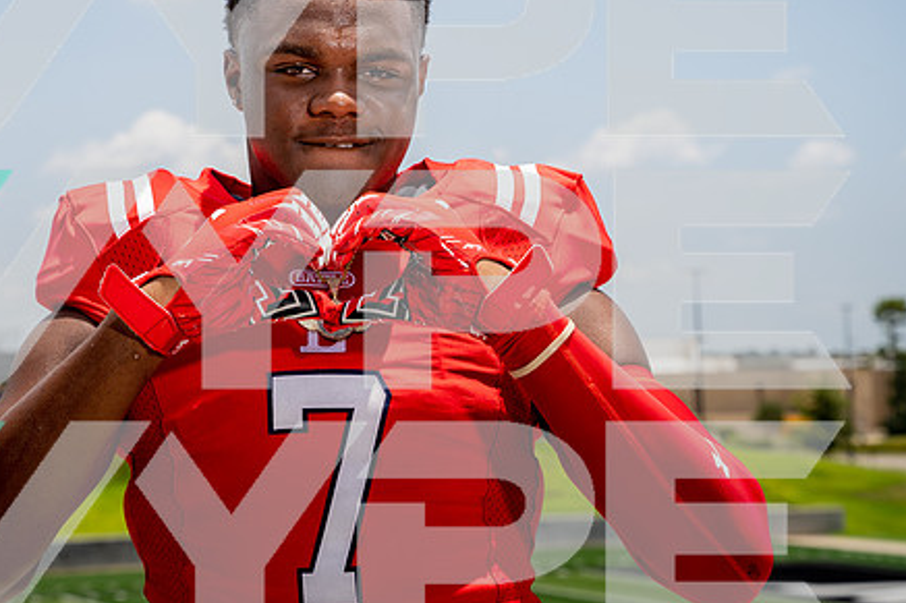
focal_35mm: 93
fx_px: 2339
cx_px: 323
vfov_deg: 14.7
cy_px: 281
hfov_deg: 21.9
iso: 100
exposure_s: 1/250
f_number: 7.1
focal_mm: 70
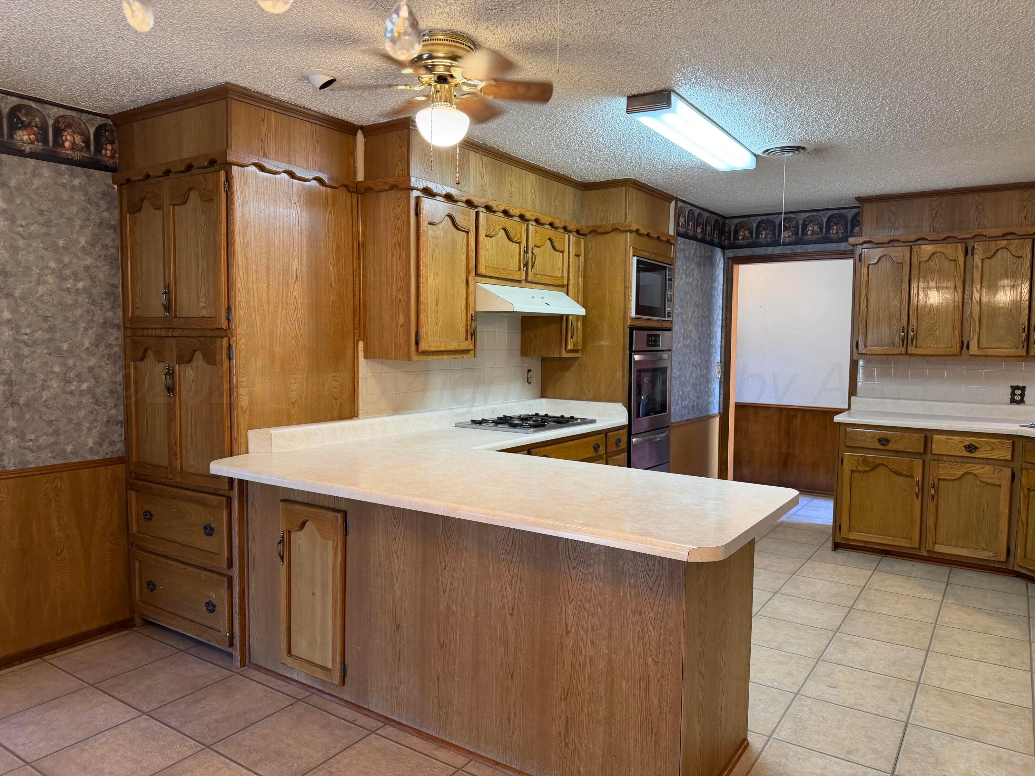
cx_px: 518
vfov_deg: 56.8
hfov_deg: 71.6
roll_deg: -0.1
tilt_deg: -3.5
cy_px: 388
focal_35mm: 24
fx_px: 718
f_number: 1.78
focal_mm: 6.76
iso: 200
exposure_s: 1/60
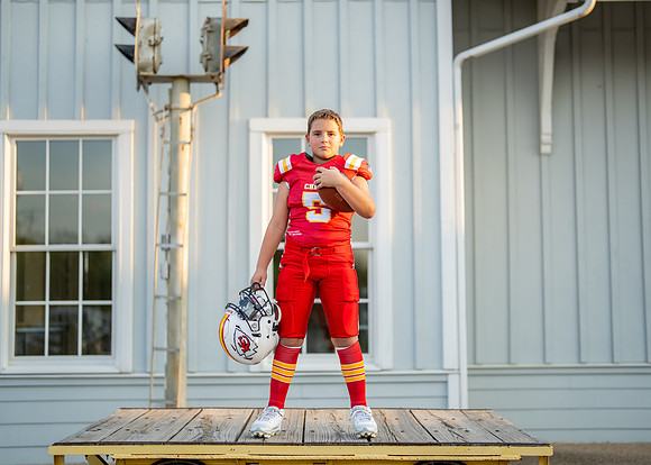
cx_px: 328
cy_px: 227
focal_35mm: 57
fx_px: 1059
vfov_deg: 24.7
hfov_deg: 34.2
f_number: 1.2
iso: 200
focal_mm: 50
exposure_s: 1/2500
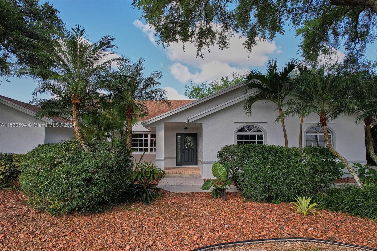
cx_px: 188
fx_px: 230
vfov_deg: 57.2
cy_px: 126
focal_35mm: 22
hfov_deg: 78.6
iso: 100
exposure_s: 1/50
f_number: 2.8
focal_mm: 8.38
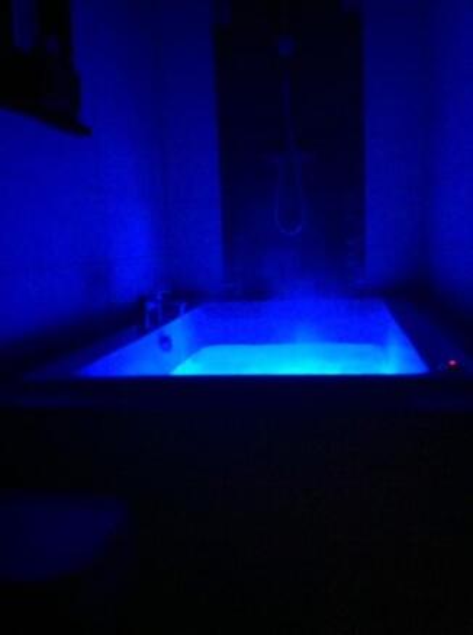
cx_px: 236
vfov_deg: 52.7
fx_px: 640
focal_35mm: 35
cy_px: 318
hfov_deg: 40.6
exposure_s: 1/15
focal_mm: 3.85
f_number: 2.8
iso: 1000
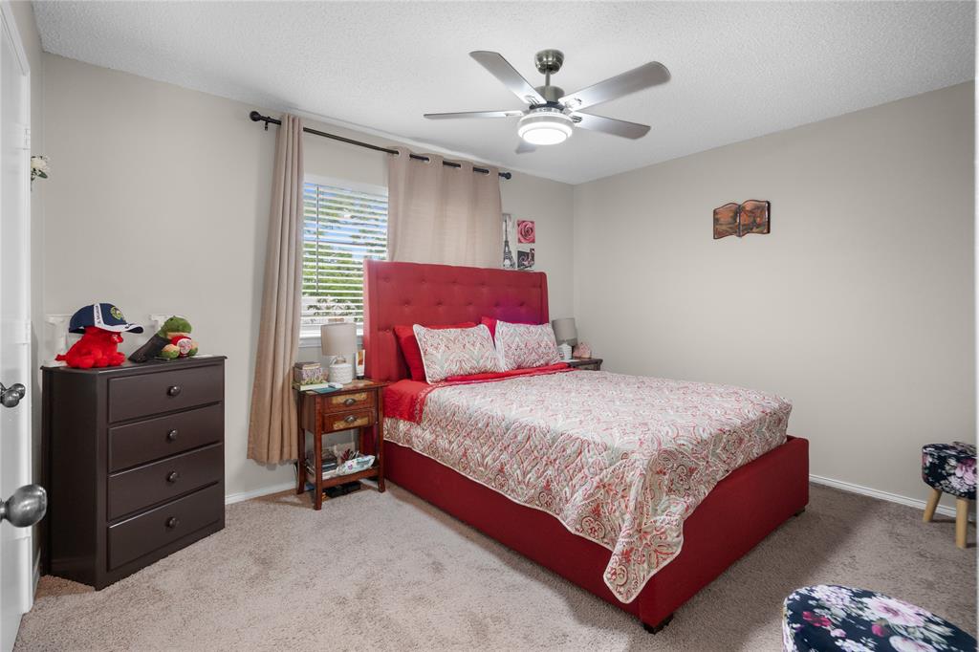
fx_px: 462
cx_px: 490
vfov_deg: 70.4
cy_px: 326
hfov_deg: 93.3
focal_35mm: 17
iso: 800
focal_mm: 17
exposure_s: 2
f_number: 7.1
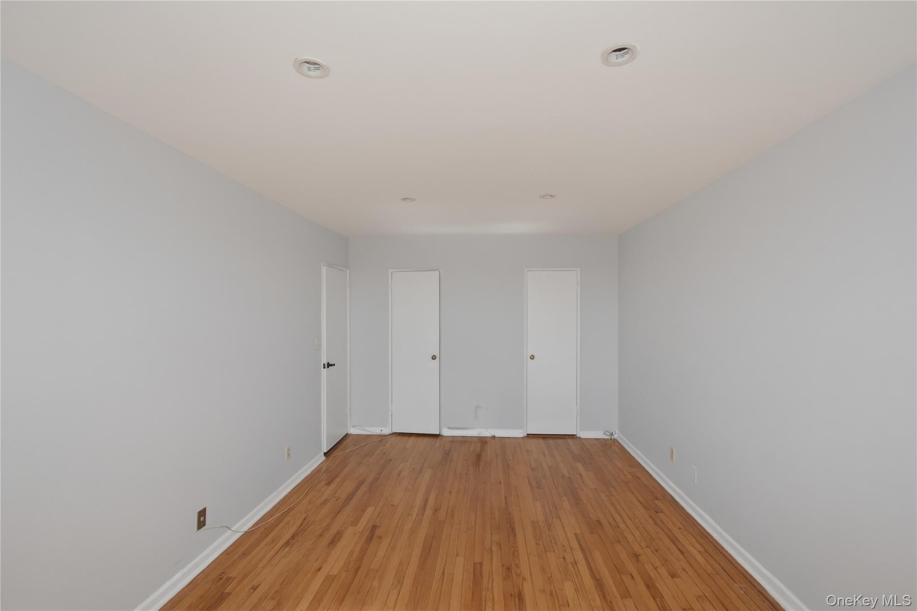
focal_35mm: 15
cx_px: 458
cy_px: 306
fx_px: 382
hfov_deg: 100.4
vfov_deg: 77.3
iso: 125
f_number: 5.6
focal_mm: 10
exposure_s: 1/125
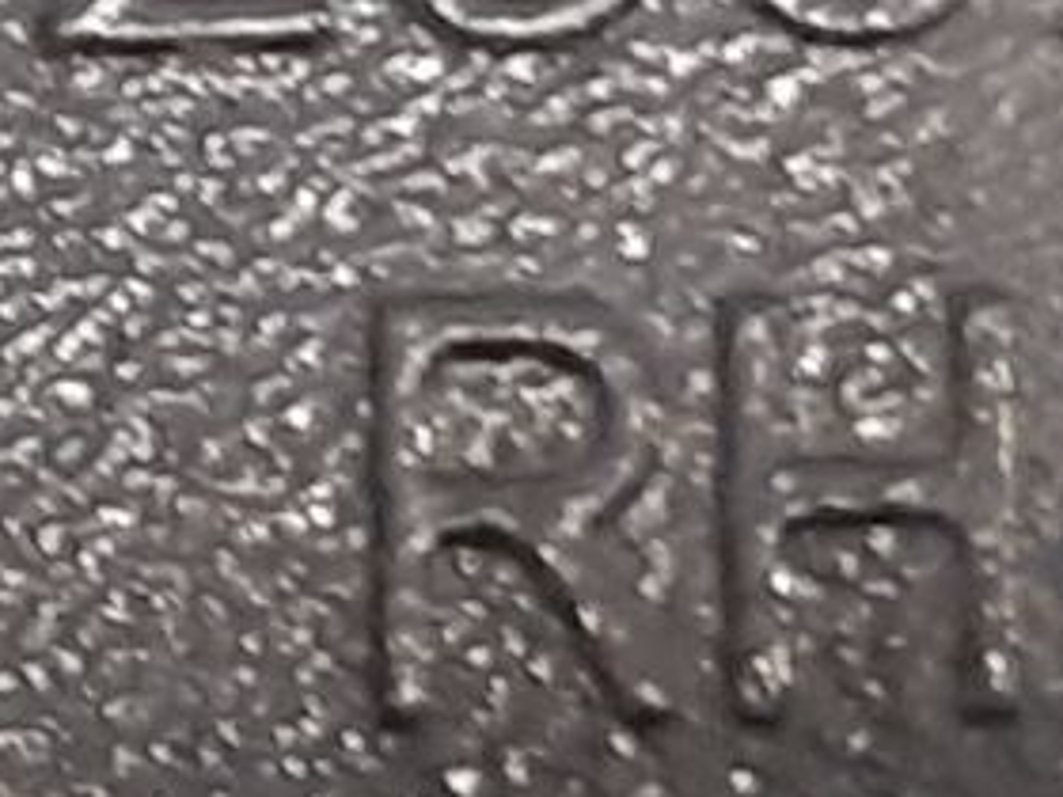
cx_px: -1249
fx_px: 5835
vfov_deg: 7.8
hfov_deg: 9.5
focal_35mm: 190
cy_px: 53
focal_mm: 3.93
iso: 200
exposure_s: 1/50
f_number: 1.7
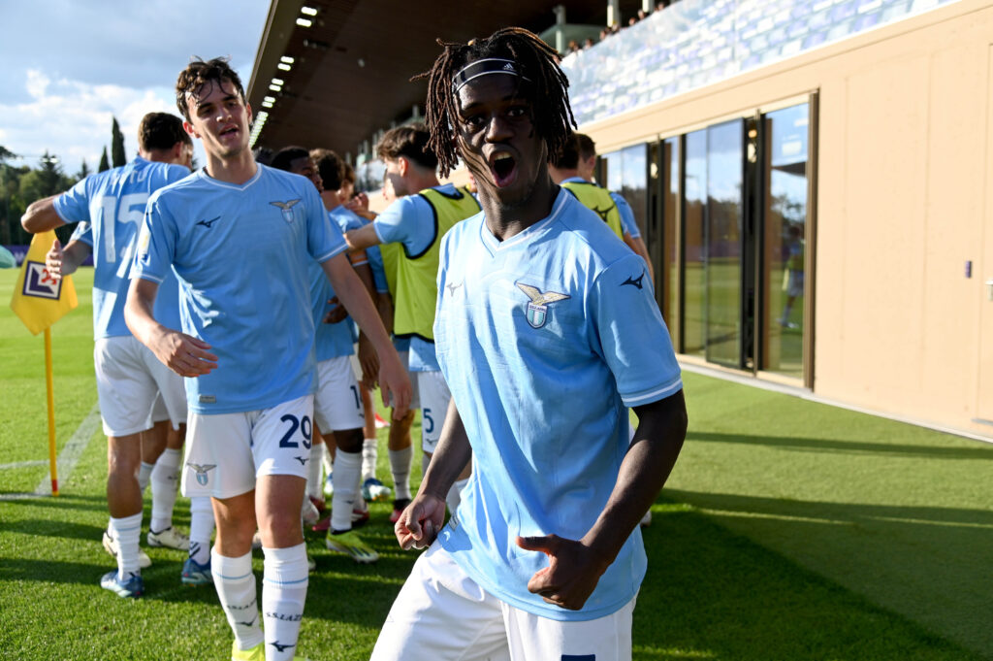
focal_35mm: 32
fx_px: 882
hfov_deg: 58.8
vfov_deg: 41.1
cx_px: 496
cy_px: 330
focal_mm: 32
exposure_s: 1/2000
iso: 400
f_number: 4
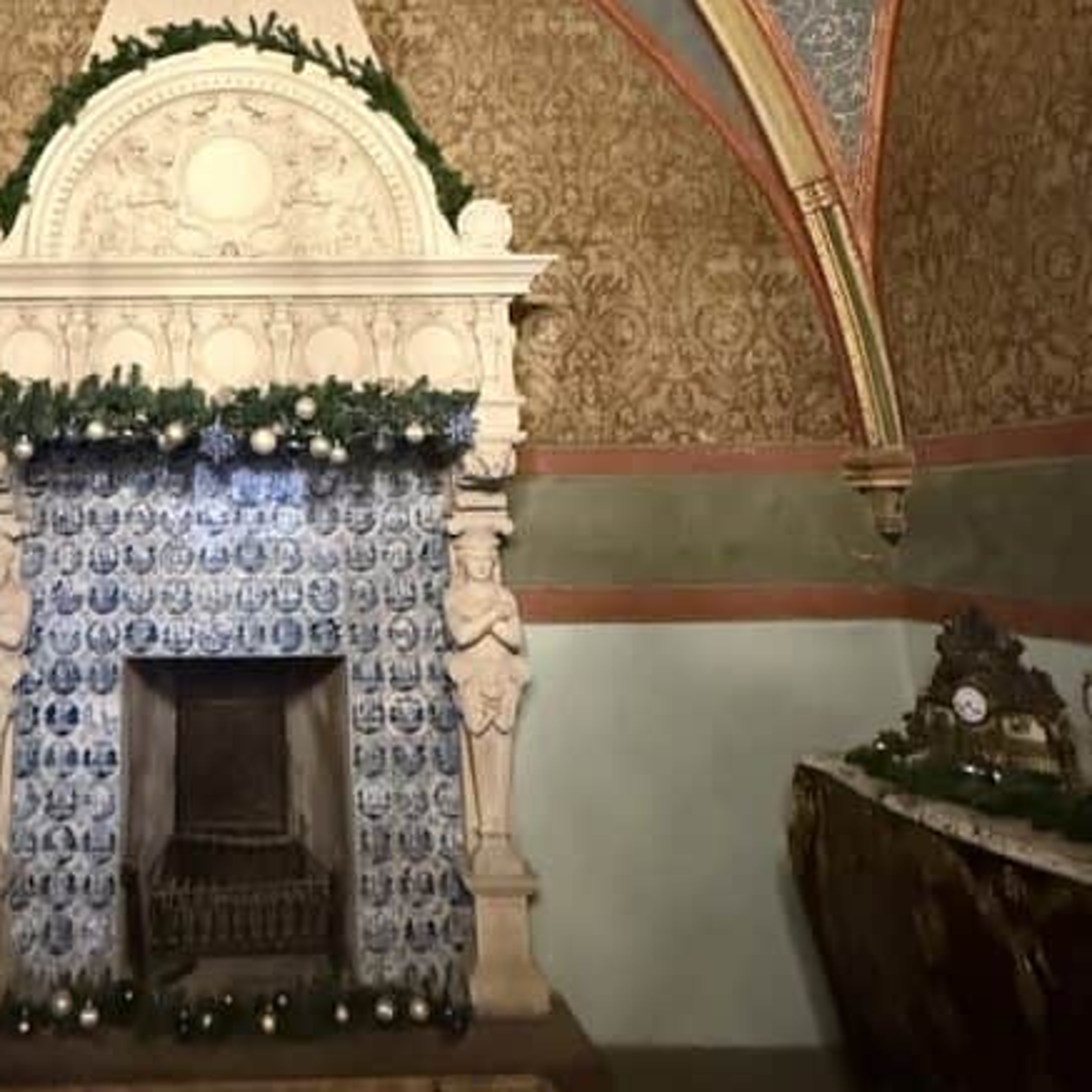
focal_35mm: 29
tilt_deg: +14.3
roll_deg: +0.2
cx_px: 232
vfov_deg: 53.2
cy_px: 275
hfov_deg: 52.4
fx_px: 1035
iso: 1000
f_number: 2.2
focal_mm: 2.22
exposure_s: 1/33
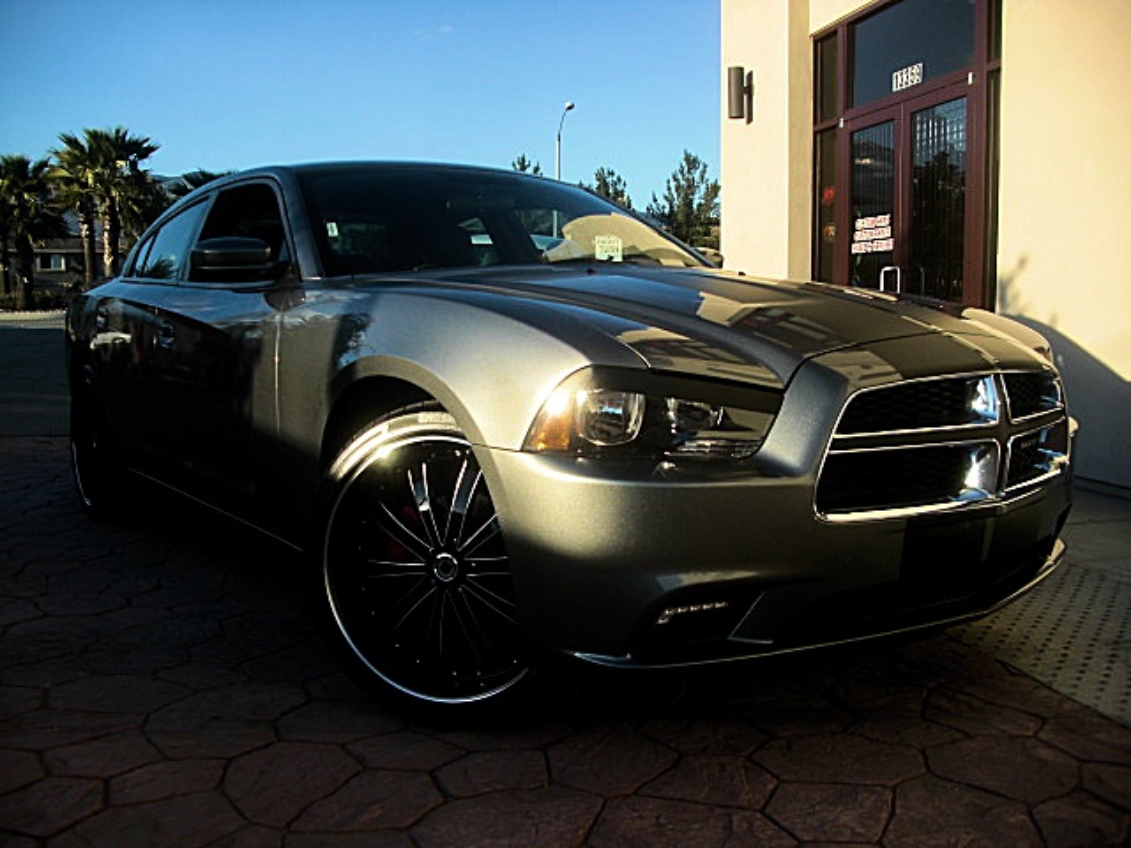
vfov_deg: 39.7
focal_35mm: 36
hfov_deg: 51.4
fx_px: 1176
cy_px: 424
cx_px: 566
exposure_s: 1/500
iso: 50
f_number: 2.8
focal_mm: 6.3
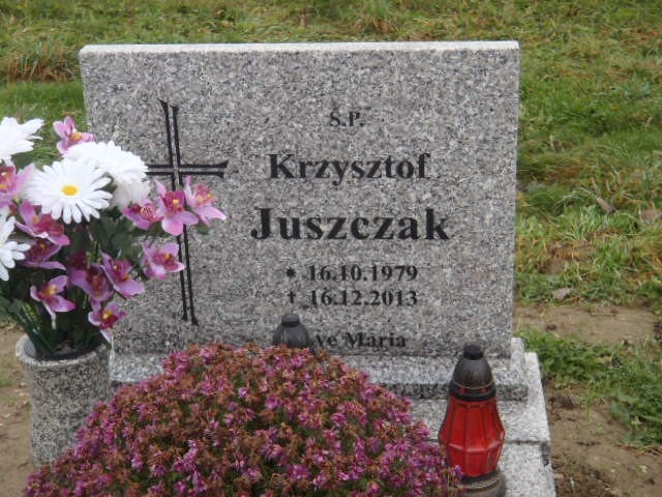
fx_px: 1090
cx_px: 331
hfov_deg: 33.8
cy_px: 248
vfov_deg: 25.7
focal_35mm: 57
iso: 64
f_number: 4.5
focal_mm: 10.34
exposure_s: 1/60
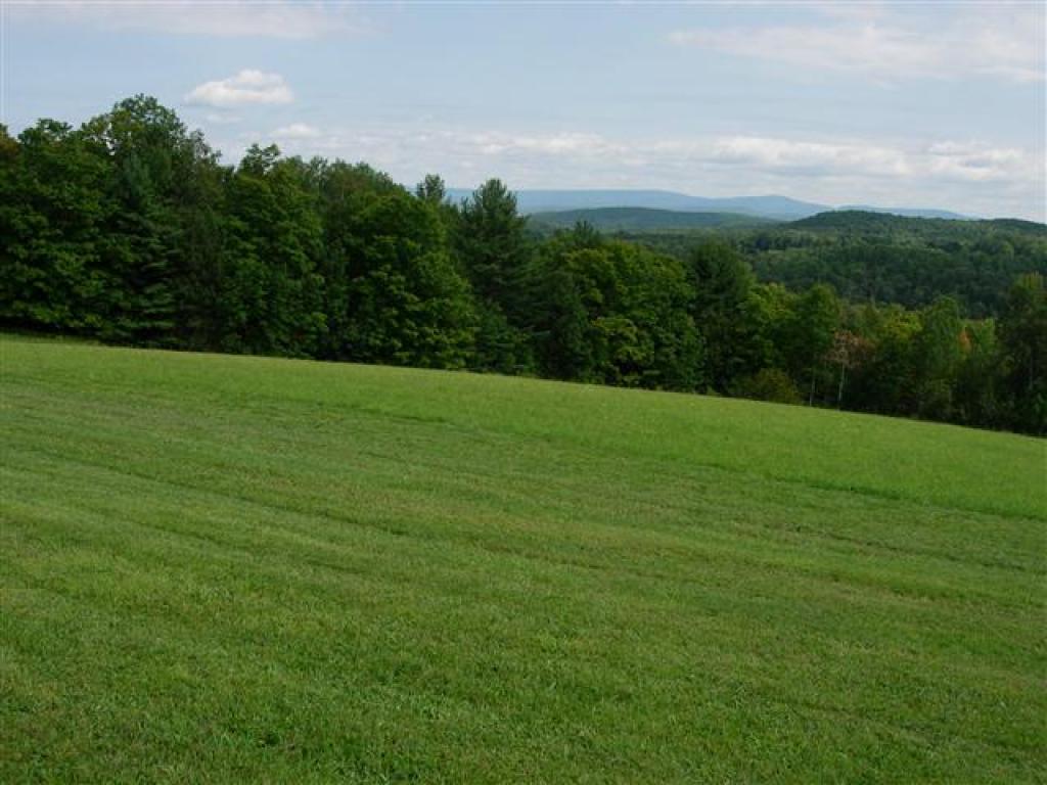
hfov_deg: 49.0
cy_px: 392
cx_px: 524
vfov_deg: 37.7
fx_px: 1149
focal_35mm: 38
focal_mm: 7.8
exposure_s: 1/703
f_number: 4.8
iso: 79
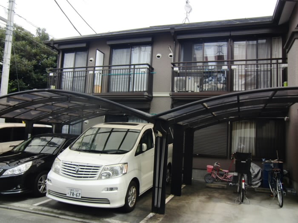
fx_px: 258
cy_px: 112
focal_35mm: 30
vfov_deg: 46.8
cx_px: 149
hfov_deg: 60.0
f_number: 7.9
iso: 100
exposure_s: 1/100
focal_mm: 5.2
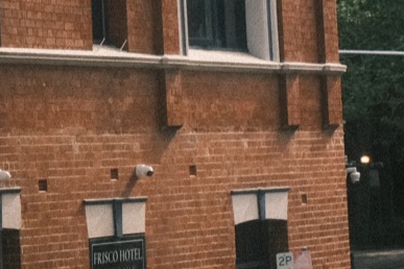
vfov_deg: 6.3
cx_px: -428
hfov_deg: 8.9
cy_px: -82
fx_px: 2435
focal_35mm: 217
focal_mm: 28
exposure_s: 1/4000
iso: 2000
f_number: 4.5
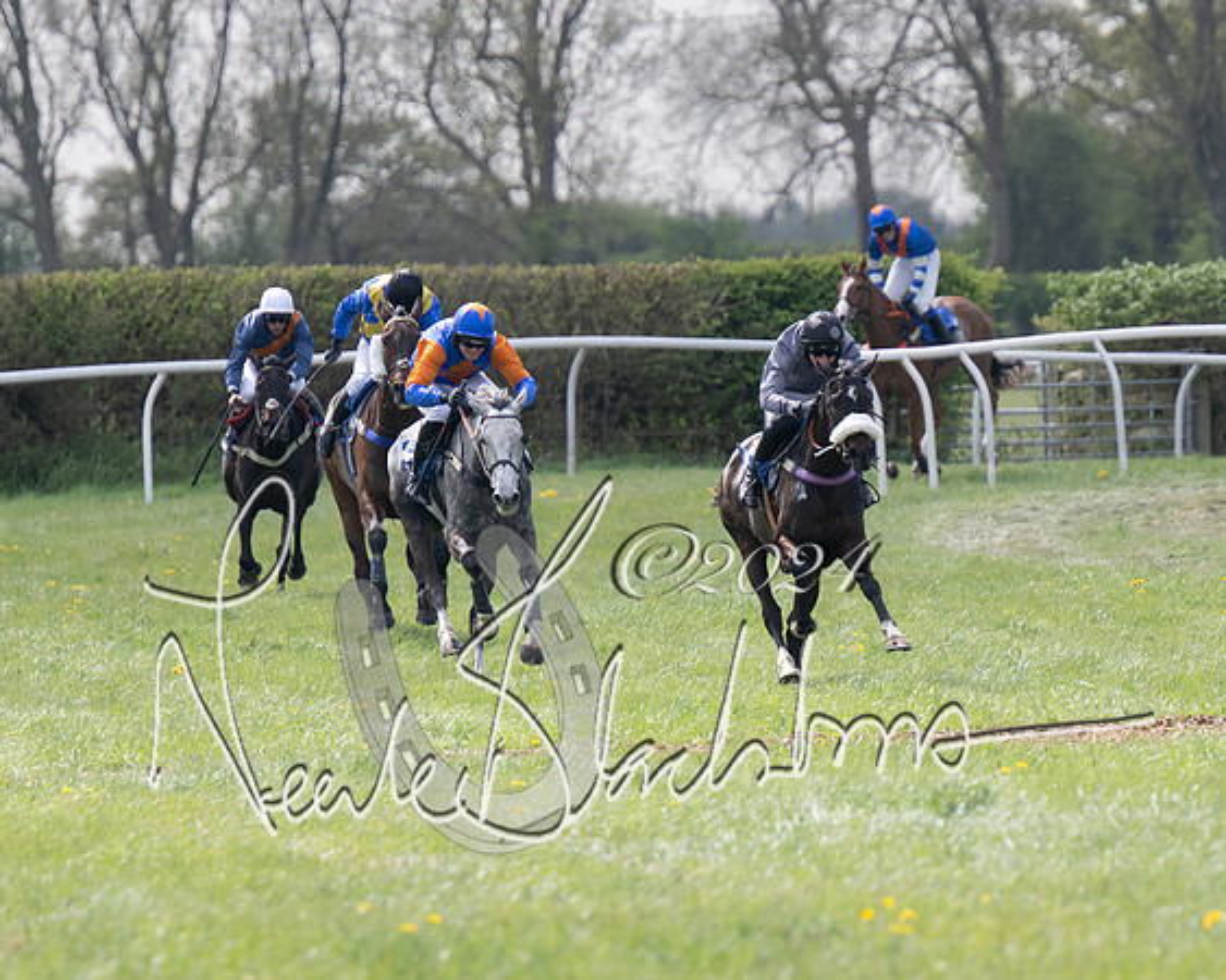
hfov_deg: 3.6
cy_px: 679
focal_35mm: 540
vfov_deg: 2.9
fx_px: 19578
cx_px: 732
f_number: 4
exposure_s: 1/1250
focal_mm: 230
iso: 200
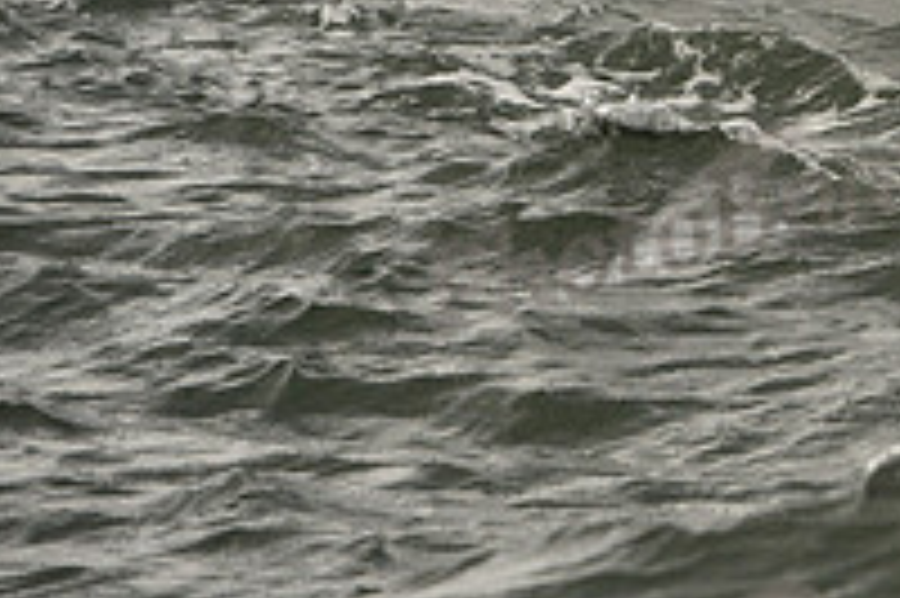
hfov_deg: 2.2
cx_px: 1296
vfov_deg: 1.4
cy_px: -79
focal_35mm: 957
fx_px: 23905
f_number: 7.1
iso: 320
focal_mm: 330
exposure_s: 1/1250
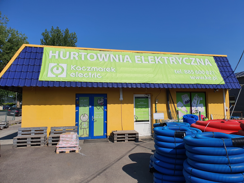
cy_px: 92
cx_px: 122
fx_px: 183
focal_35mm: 26
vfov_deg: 53.1
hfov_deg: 67.3
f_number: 2.4
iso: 50
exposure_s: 1/3984
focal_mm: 4.3
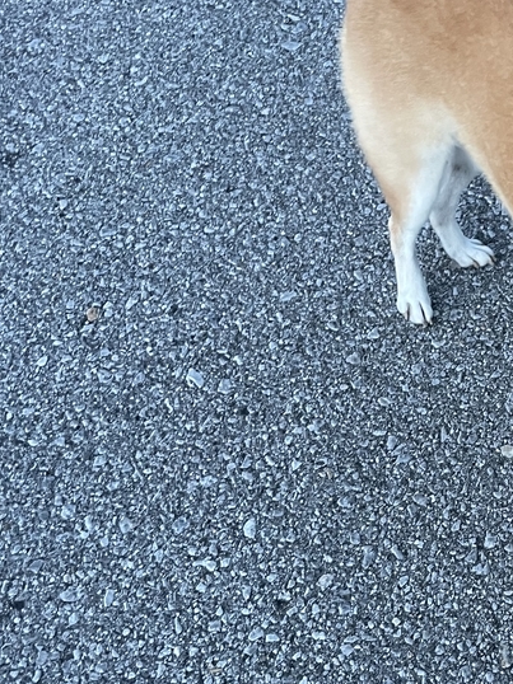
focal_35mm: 58
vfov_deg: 33.0
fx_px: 1147
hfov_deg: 24.0
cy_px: 445
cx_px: 523
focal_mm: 4.2
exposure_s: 1/60
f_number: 1.6
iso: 200
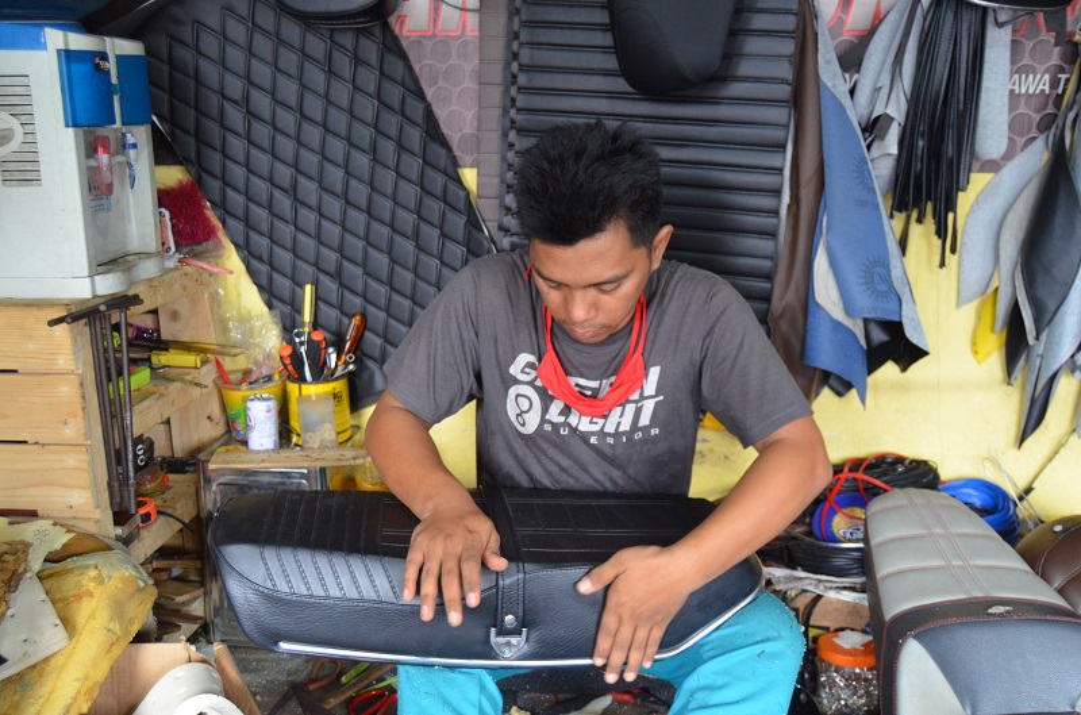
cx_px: 540
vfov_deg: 38.2
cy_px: 358
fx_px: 1033
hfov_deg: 55.2
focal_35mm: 34
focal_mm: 23
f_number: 3.8
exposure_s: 1/160
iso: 1600
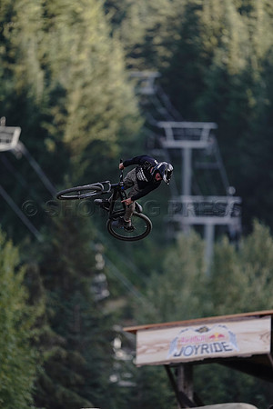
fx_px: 6824
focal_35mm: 600
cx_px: 136
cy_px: 204
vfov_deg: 3.4
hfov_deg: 2.3
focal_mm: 600
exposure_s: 1/1600
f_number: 4
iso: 1600
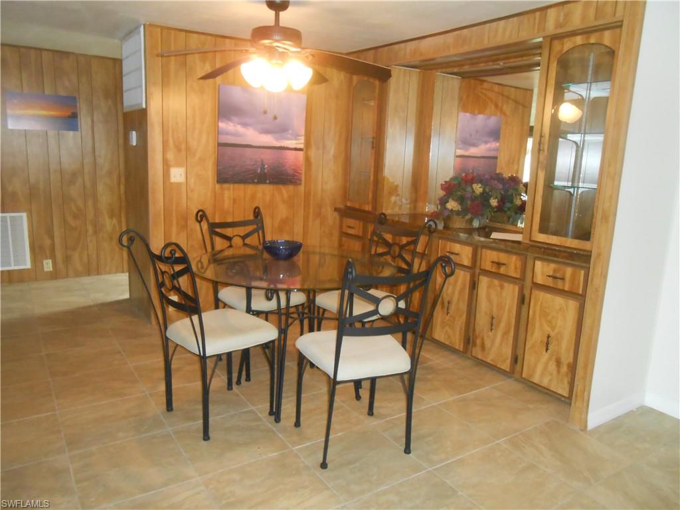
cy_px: 255
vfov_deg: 53.1
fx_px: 511
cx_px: 340
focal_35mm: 26
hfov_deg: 67.3
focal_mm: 4.6
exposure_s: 1/25
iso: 640
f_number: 3.5
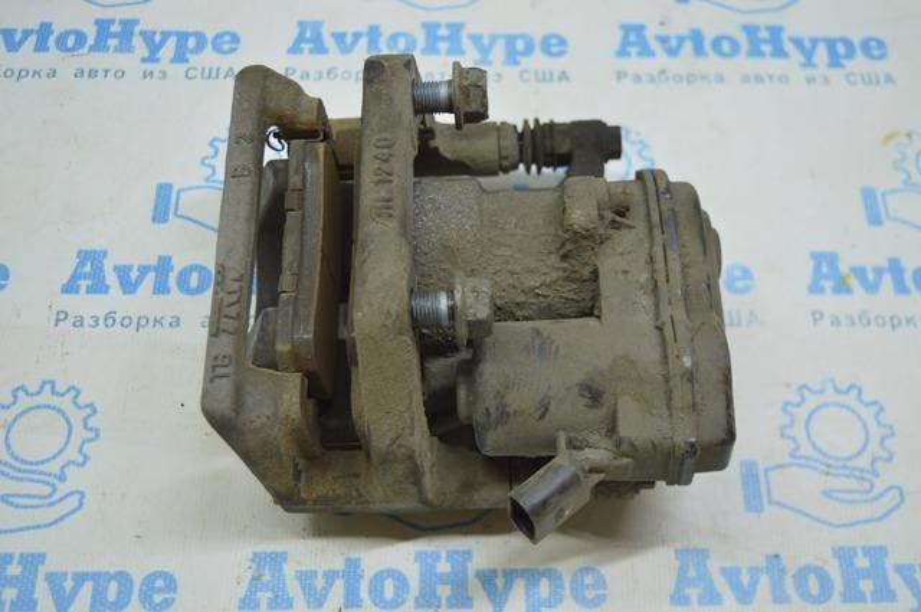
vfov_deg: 30.8
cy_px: 306
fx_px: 1111
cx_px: 460
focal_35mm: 44
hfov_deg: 45.0
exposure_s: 1/60
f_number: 4.2
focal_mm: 29
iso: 400
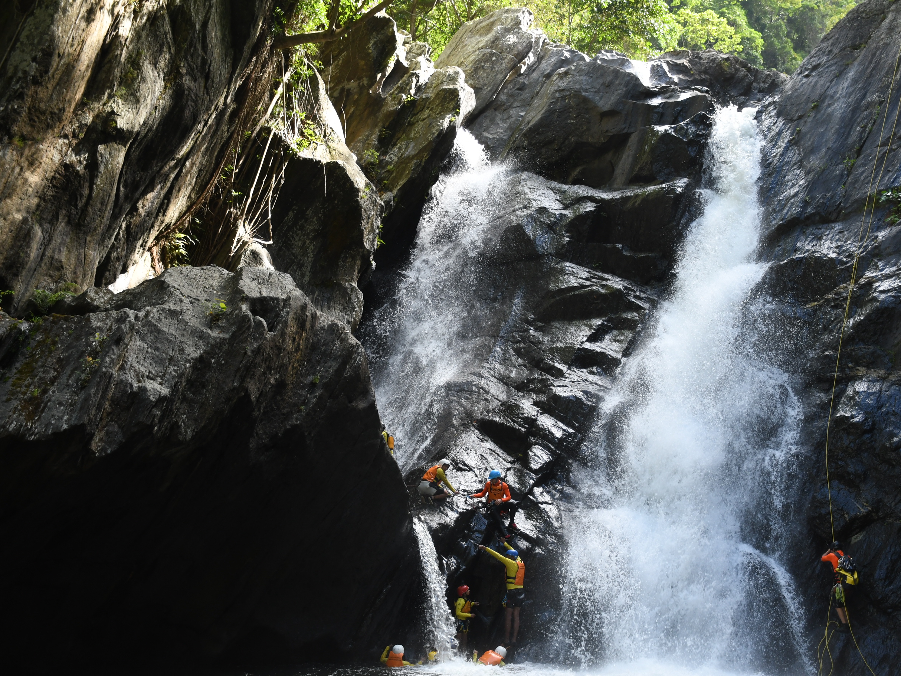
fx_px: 1119
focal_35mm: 43
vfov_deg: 33.6
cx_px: 479
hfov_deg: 43.8
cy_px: 337
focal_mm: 26
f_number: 3.8
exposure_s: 1/400
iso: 500
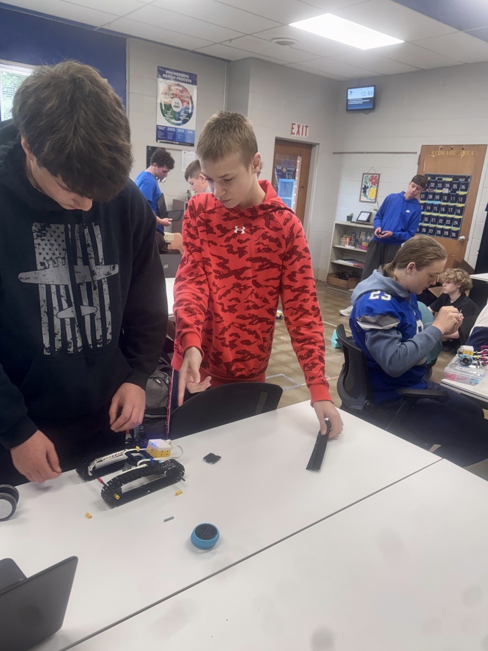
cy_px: 326
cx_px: 244
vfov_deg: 71.6
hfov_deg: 56.8
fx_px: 451
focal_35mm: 24
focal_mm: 6.76
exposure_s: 1/120
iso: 160
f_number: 1.78
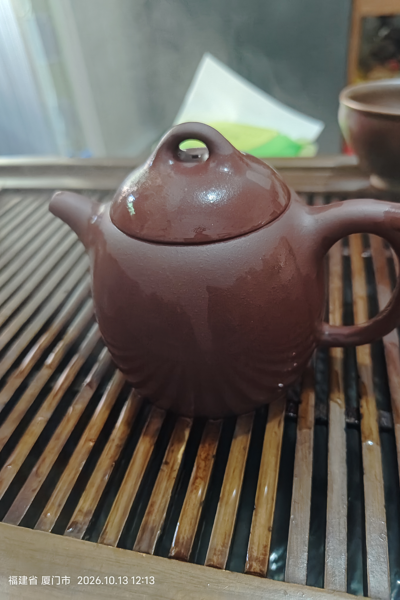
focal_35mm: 24
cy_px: 299
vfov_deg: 73.7
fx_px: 400
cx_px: 221
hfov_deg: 53.0
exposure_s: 1/187
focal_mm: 5.56
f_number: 1.88
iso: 7583
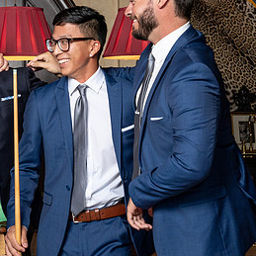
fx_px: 912
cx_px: 32
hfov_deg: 15.8
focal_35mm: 109
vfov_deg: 15.9
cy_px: 66
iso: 1600
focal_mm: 49
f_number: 5.6
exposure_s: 1/200
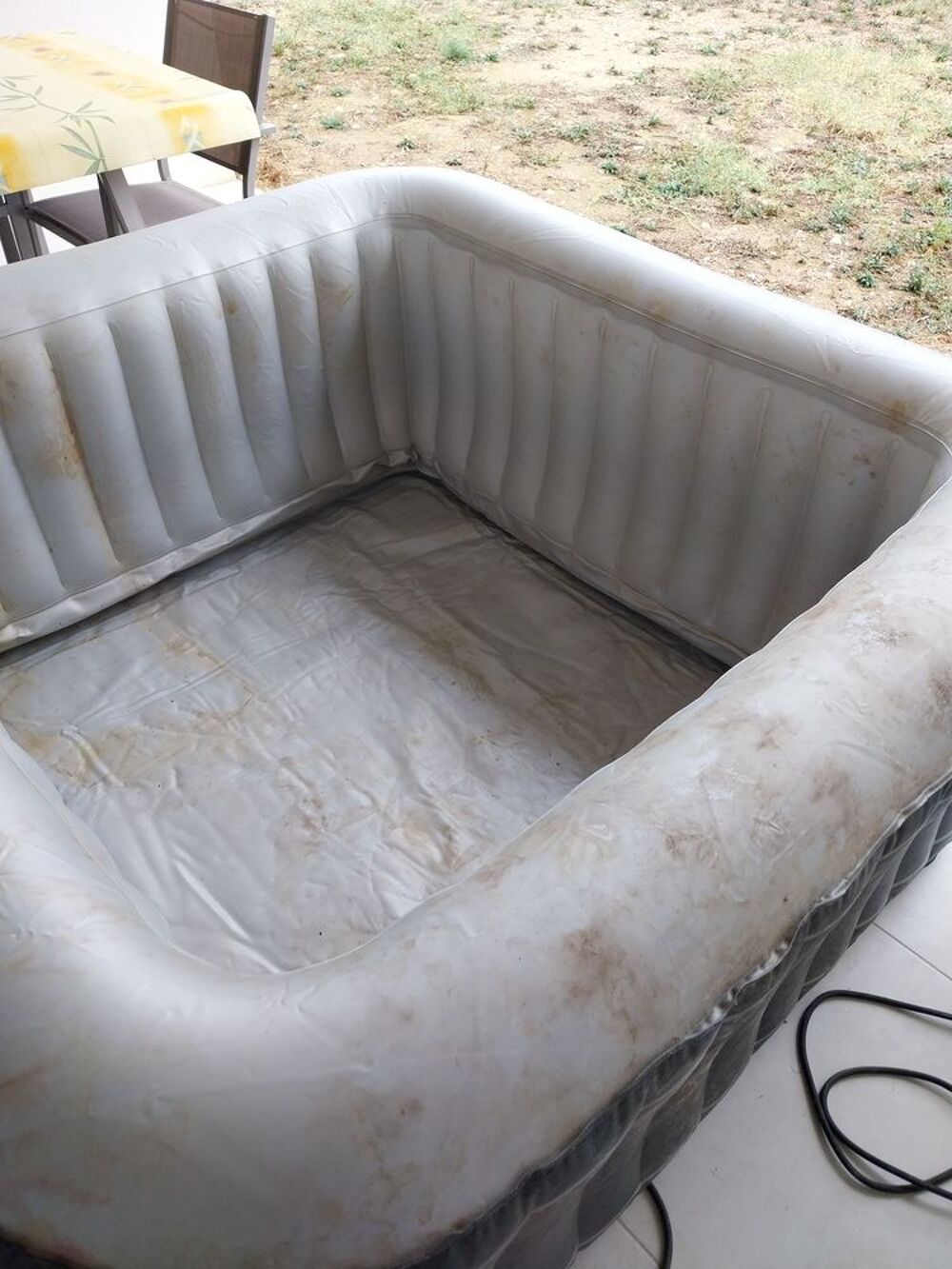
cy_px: 634
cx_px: 476
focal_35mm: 26
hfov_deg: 53.1
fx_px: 953
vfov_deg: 67.3
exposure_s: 1/100
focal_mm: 4
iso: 50
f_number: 1.8
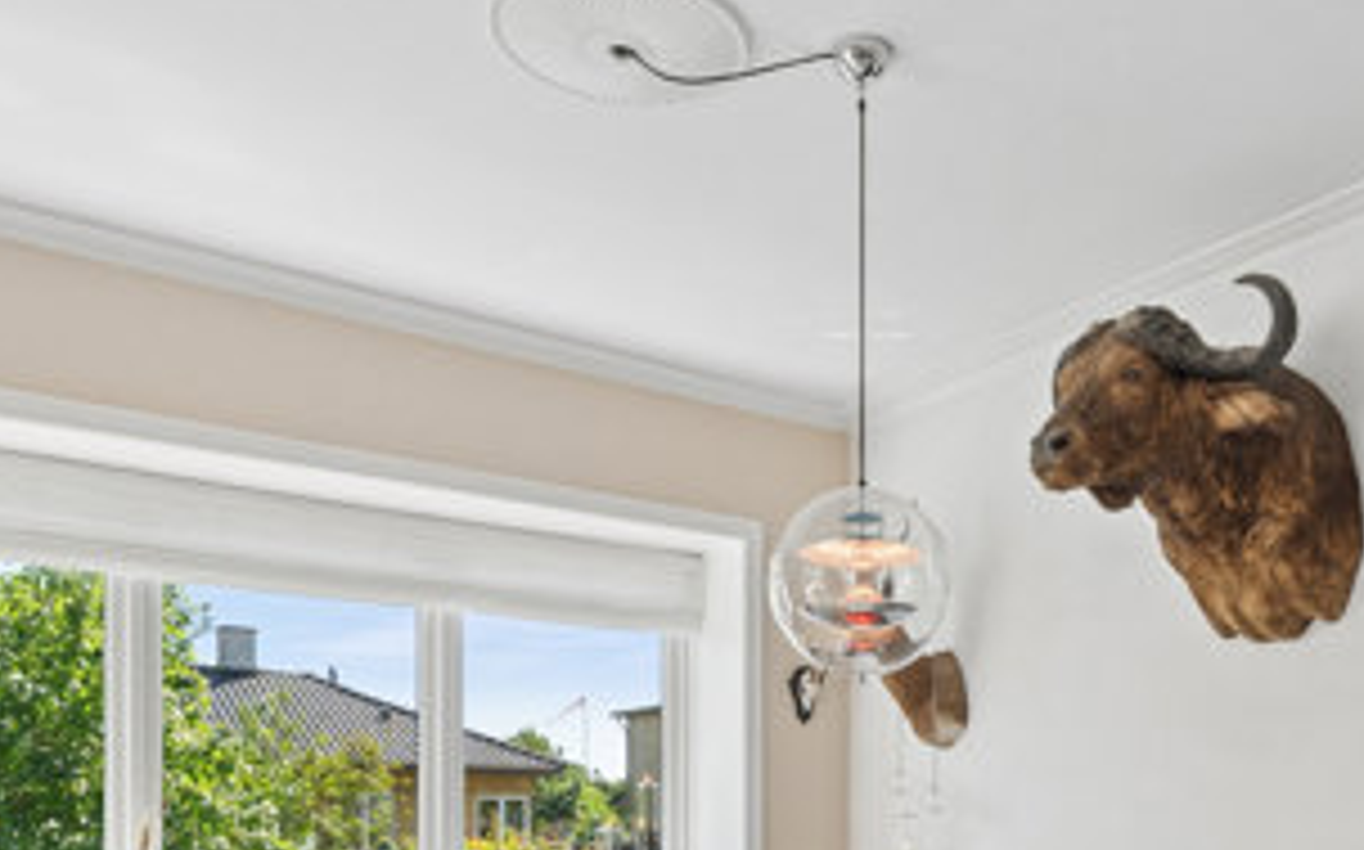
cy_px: 884
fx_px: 1300
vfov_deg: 32.7
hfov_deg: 53.8
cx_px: 954
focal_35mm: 35
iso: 320
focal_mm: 13
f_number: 5.6
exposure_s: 1/100
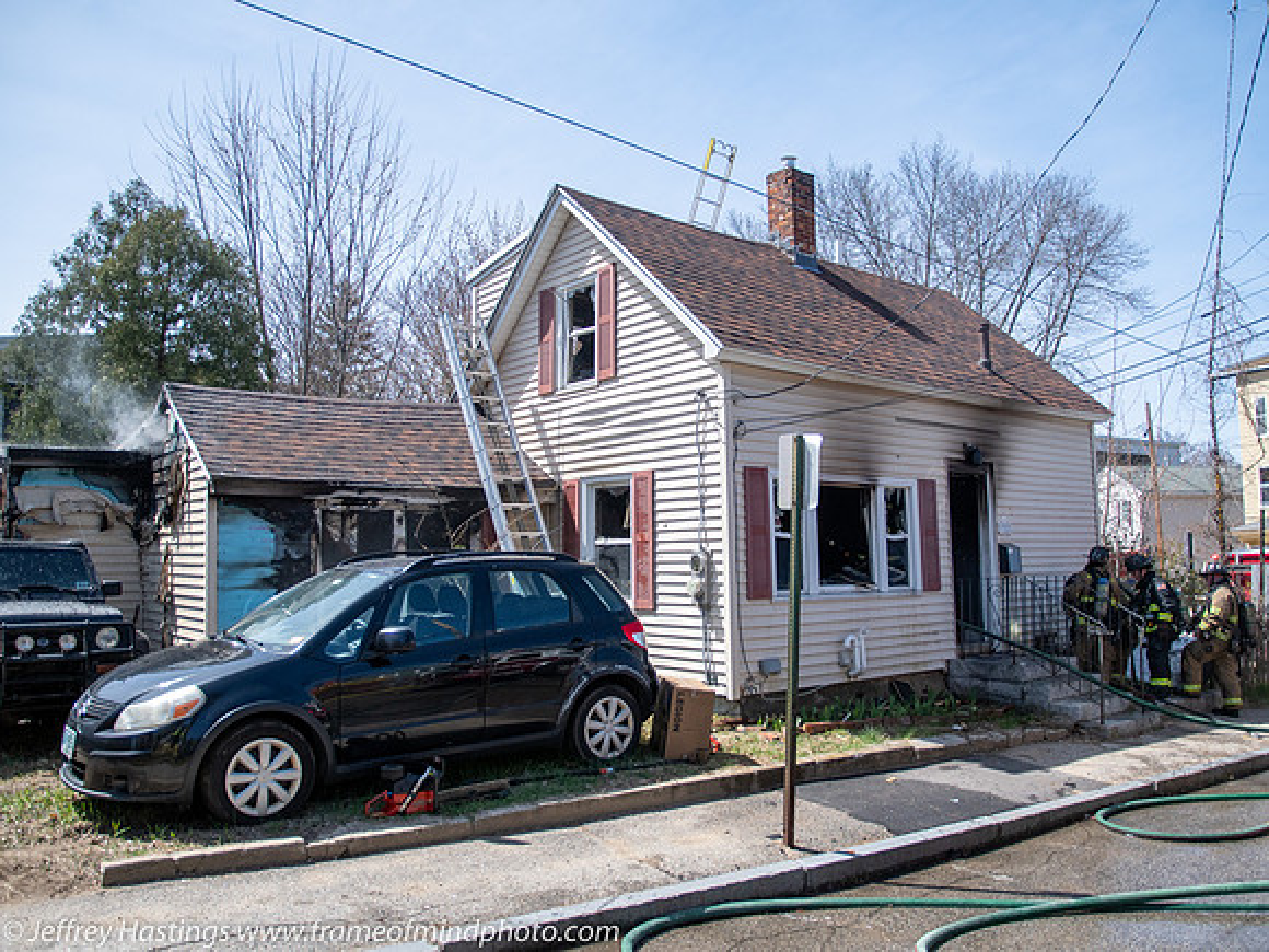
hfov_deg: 65.1
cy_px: 482
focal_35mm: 27
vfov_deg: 51.3
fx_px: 992
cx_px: 685
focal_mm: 16
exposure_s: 1/6400
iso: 320
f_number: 3.2
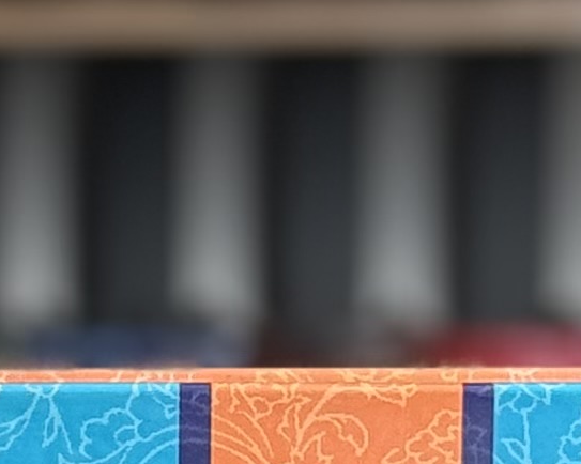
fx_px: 5982
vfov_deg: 4.4
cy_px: 556
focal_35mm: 348
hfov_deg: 5.5
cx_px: -1
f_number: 1.78
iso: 50
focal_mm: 6.76
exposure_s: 1/50
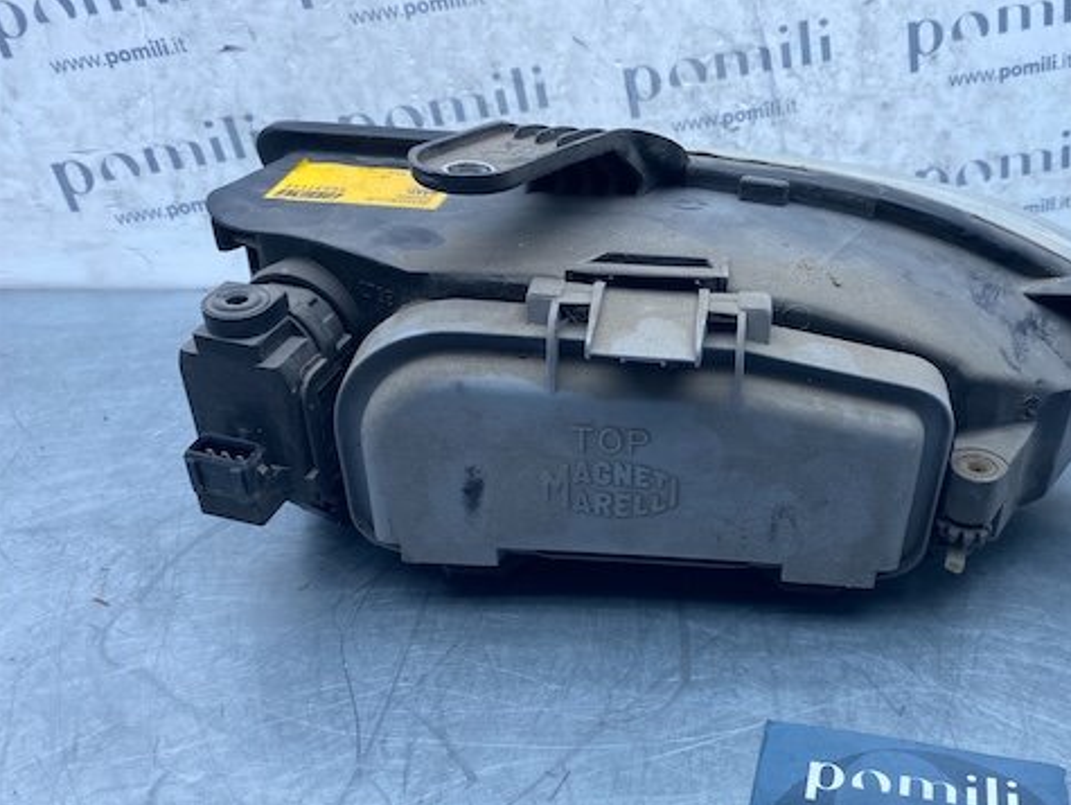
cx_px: 717
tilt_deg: -32.1
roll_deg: -2.4
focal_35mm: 35
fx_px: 1084
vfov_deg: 40.5
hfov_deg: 51.6
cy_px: 501
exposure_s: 1/560
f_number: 1.8
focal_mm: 4.25
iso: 32
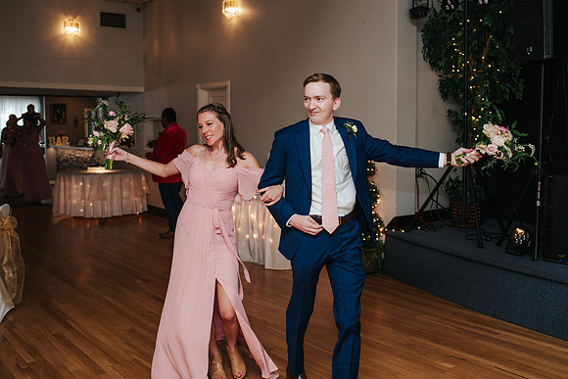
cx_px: 308
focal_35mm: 39
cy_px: 173
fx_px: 612
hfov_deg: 49.7
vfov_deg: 34.4
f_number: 3.2
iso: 1000
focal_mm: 35
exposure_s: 1/200
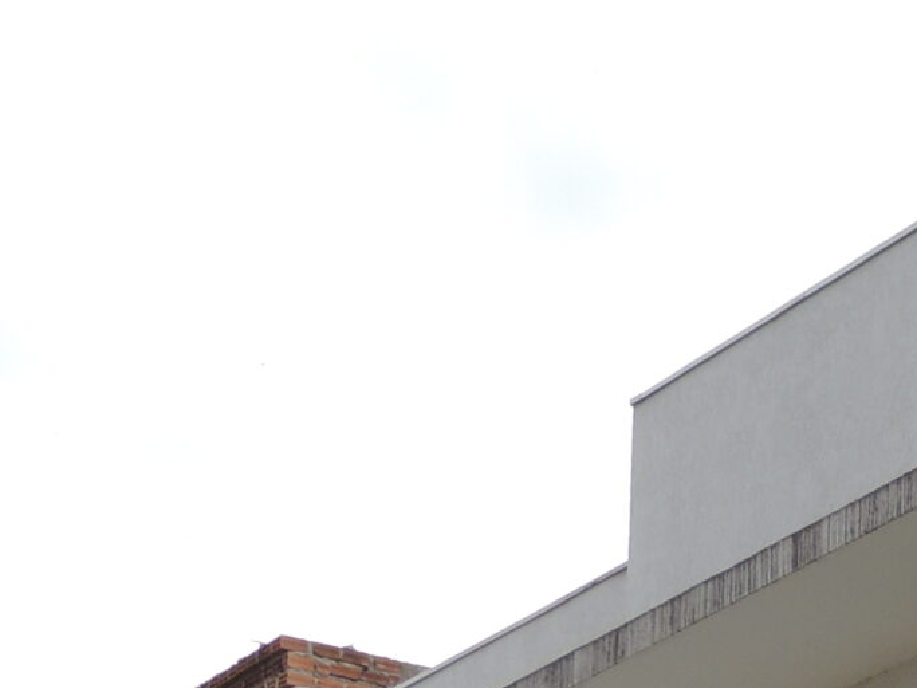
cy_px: 1179
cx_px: 1362
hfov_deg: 14.1
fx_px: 3470
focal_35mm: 131
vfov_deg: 10.7
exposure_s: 1/800
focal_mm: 6.2
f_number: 3.3
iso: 100
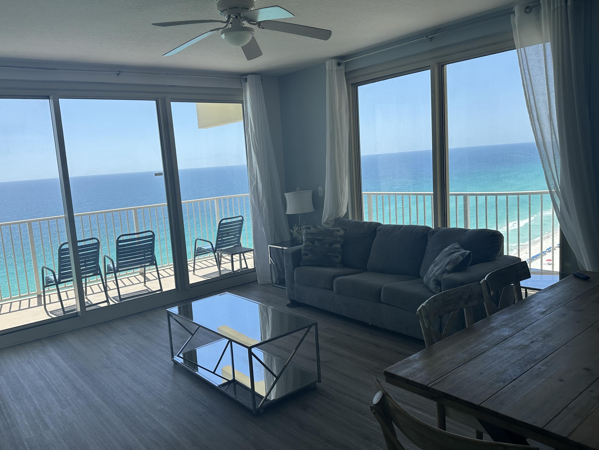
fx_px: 467
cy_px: 227
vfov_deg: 51.4
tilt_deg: -7.9
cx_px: 271
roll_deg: +4.0
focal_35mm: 27
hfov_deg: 65.2
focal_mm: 6.86
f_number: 1.78
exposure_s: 1/1374
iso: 80
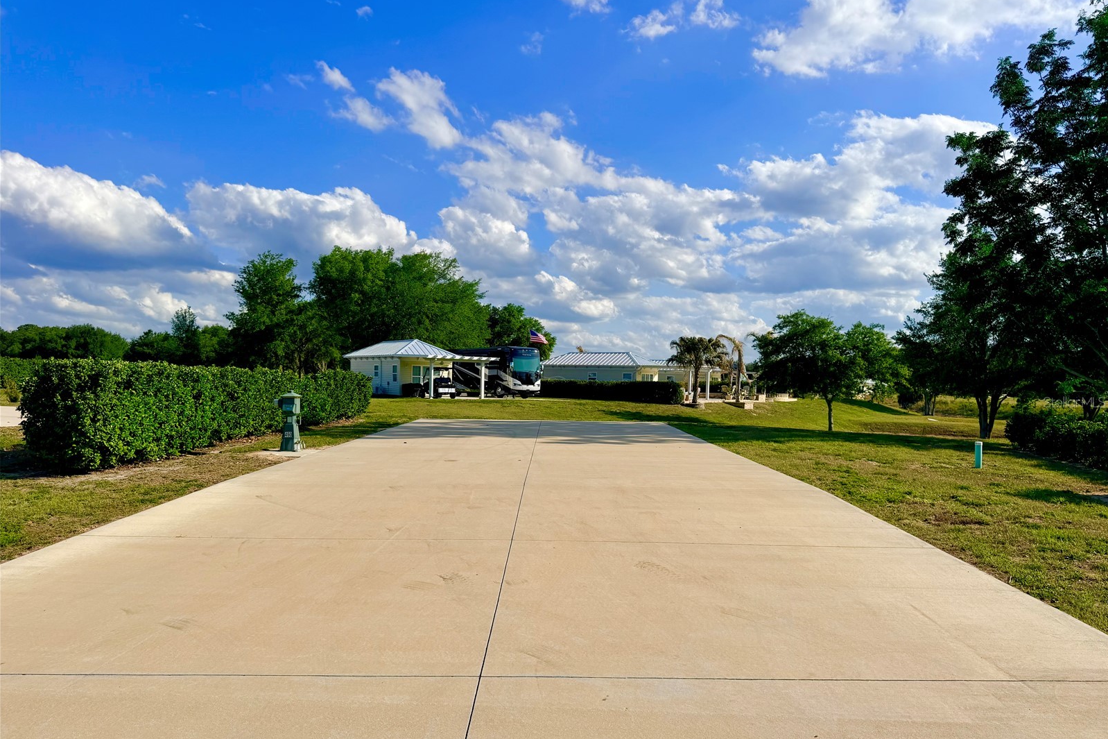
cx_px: 554
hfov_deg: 71.5
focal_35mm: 25
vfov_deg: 51.2
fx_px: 769
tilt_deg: -0.3
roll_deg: -0.7
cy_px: 402
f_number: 1.78
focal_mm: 6.76
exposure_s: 1/8130
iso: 80
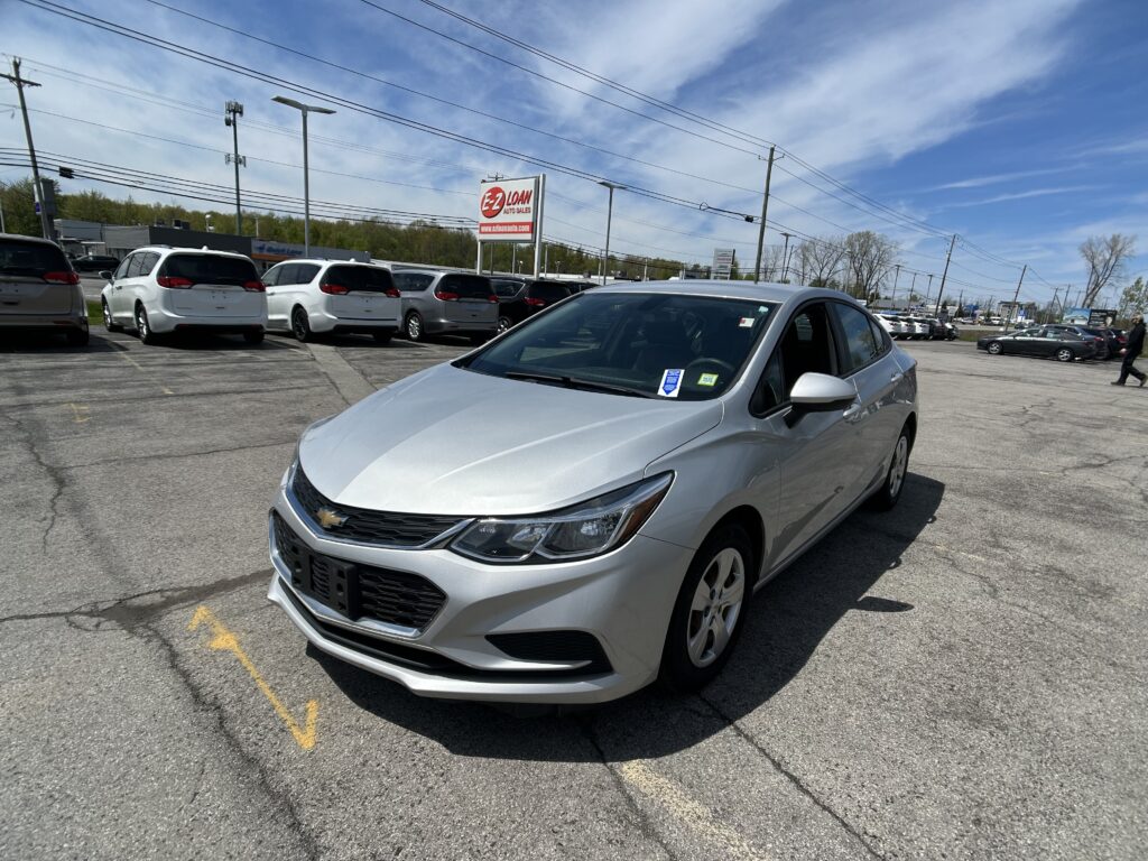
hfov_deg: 67.3
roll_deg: -3.3
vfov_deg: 53.1
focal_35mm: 26
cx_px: 574
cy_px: 430
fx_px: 862
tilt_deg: -12.7
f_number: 1.5
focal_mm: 5.7
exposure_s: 1/6993
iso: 50
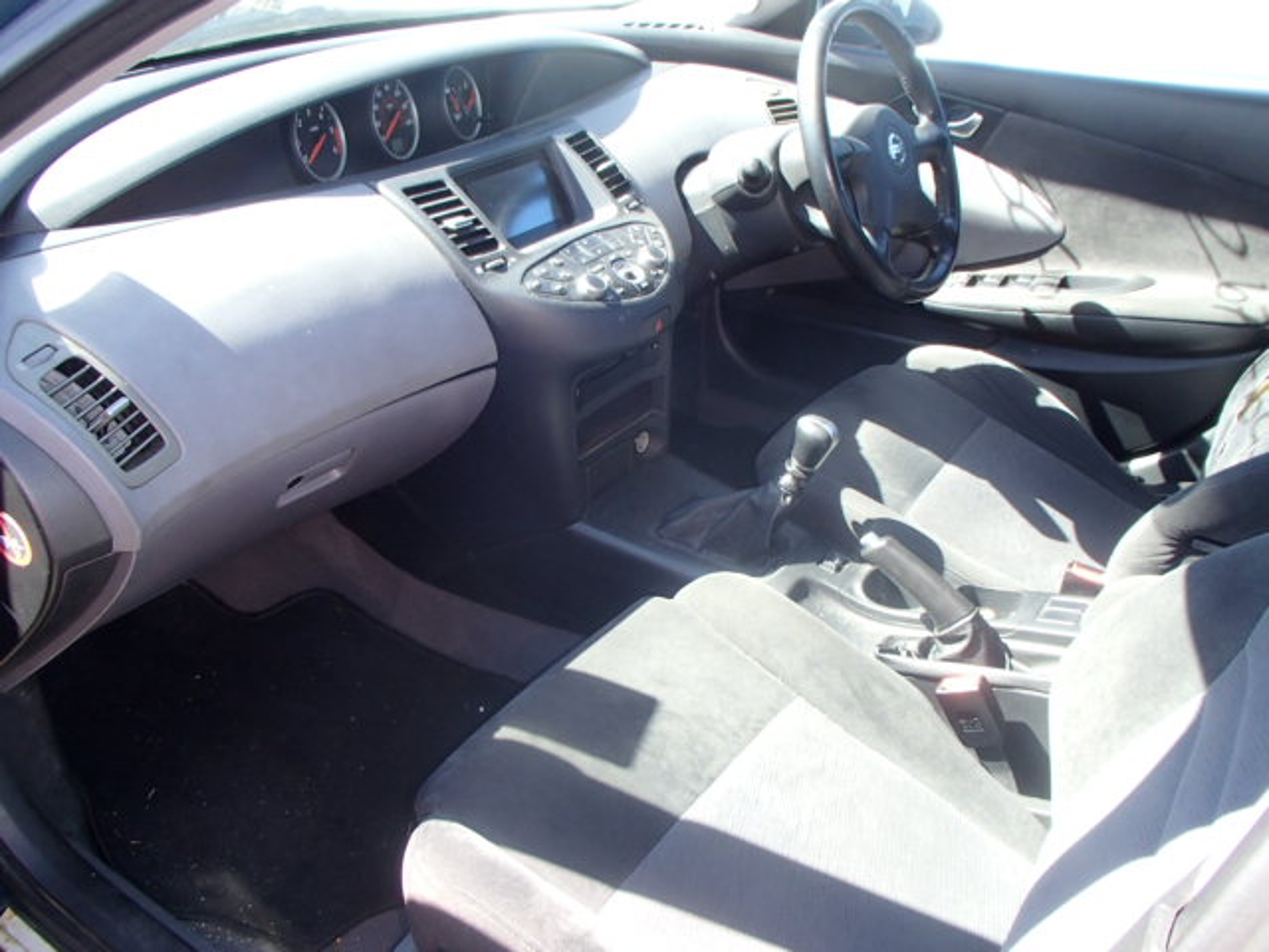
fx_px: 1100
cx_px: 634
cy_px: 476
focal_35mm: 30
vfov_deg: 46.8
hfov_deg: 60.0
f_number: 4.1
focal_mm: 5.4
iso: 200
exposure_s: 1/60
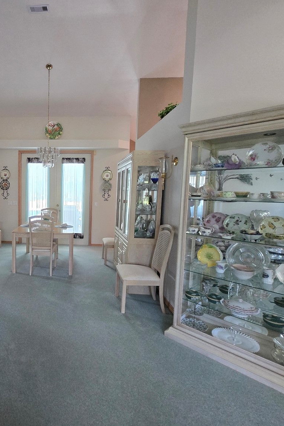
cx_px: 58
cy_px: 212
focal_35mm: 19
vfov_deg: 86.9
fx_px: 225
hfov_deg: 59.6
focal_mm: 1.7
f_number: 2.2
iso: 800
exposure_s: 1/60
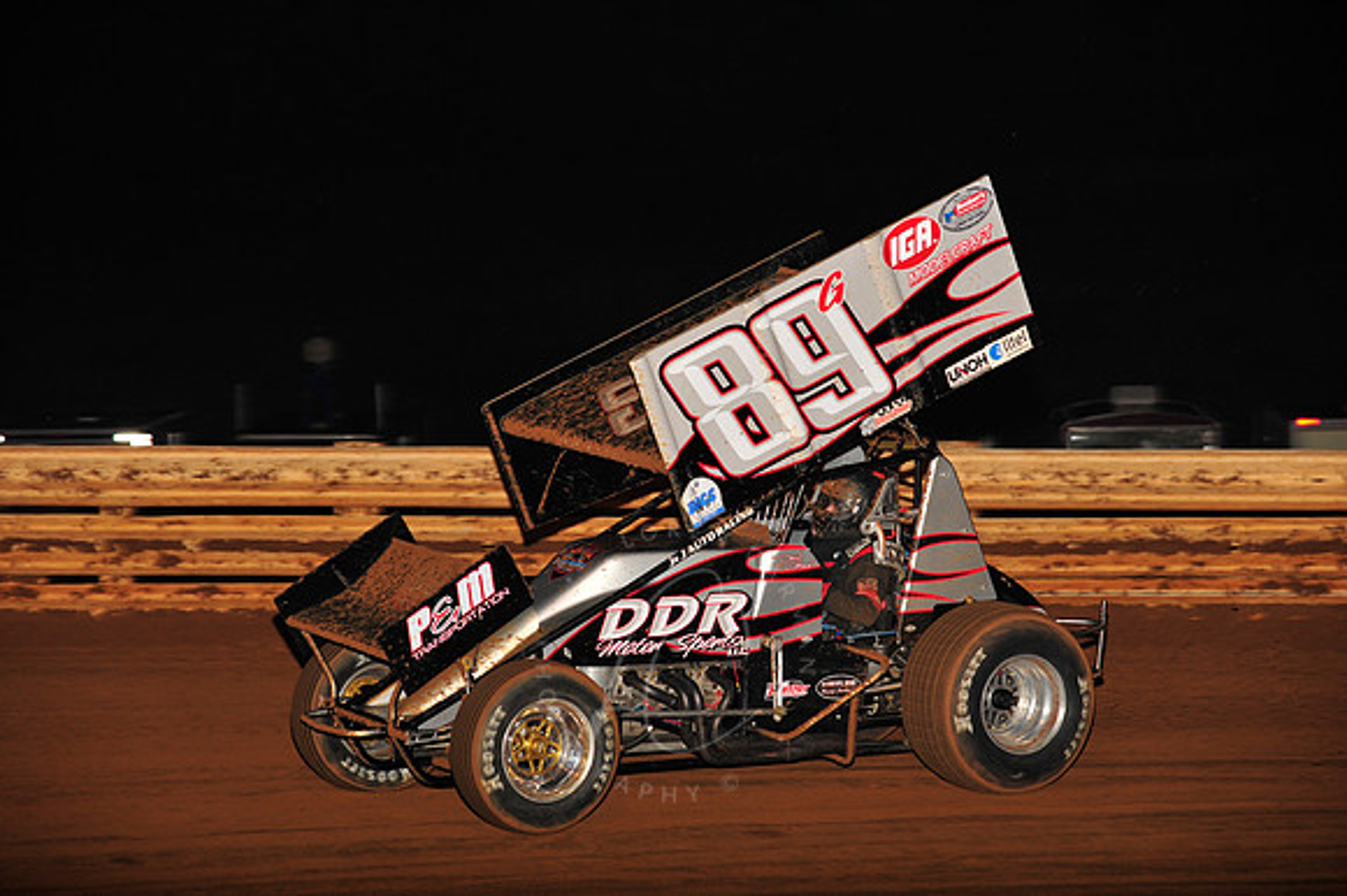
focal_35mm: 145
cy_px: 448
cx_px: 674
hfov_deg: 14.2
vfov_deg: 9.5
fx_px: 5422
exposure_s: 1/320
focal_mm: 145
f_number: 6.3
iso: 1000
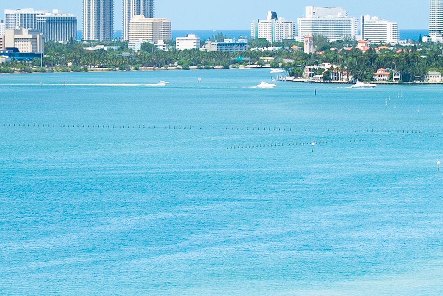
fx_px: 3718
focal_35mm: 302
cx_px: 239
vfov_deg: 4.6
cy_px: 53
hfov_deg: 6.8
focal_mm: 50
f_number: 7.1
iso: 100
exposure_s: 1/160
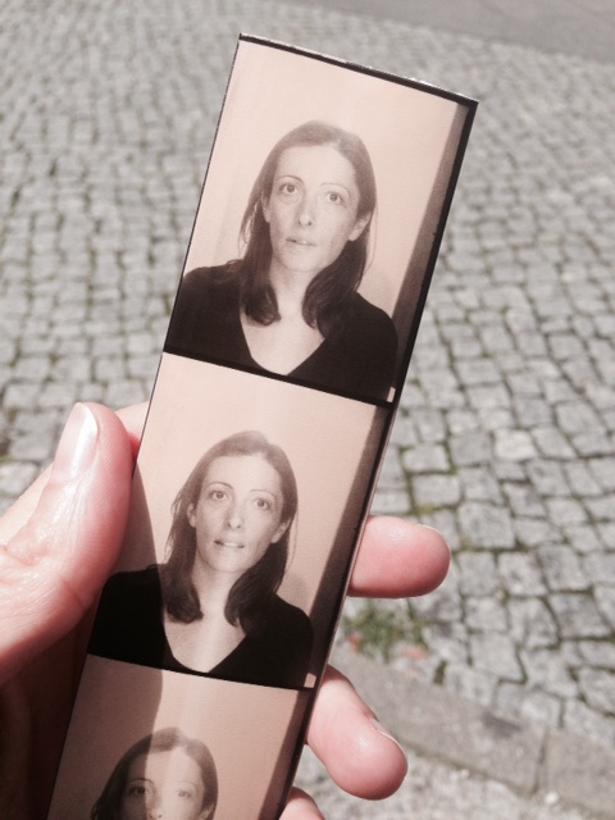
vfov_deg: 55.4
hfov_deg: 42.9
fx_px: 782
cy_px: 410
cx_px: 308
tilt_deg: -42.5
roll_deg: -2.1
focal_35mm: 33
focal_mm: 4.12
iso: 50
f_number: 2.4
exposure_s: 1/1506
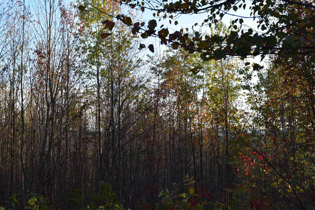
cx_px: 158
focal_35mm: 51
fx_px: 446
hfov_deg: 38.9
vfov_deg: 26.5
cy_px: 105
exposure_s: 1/160
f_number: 9
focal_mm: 34
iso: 400
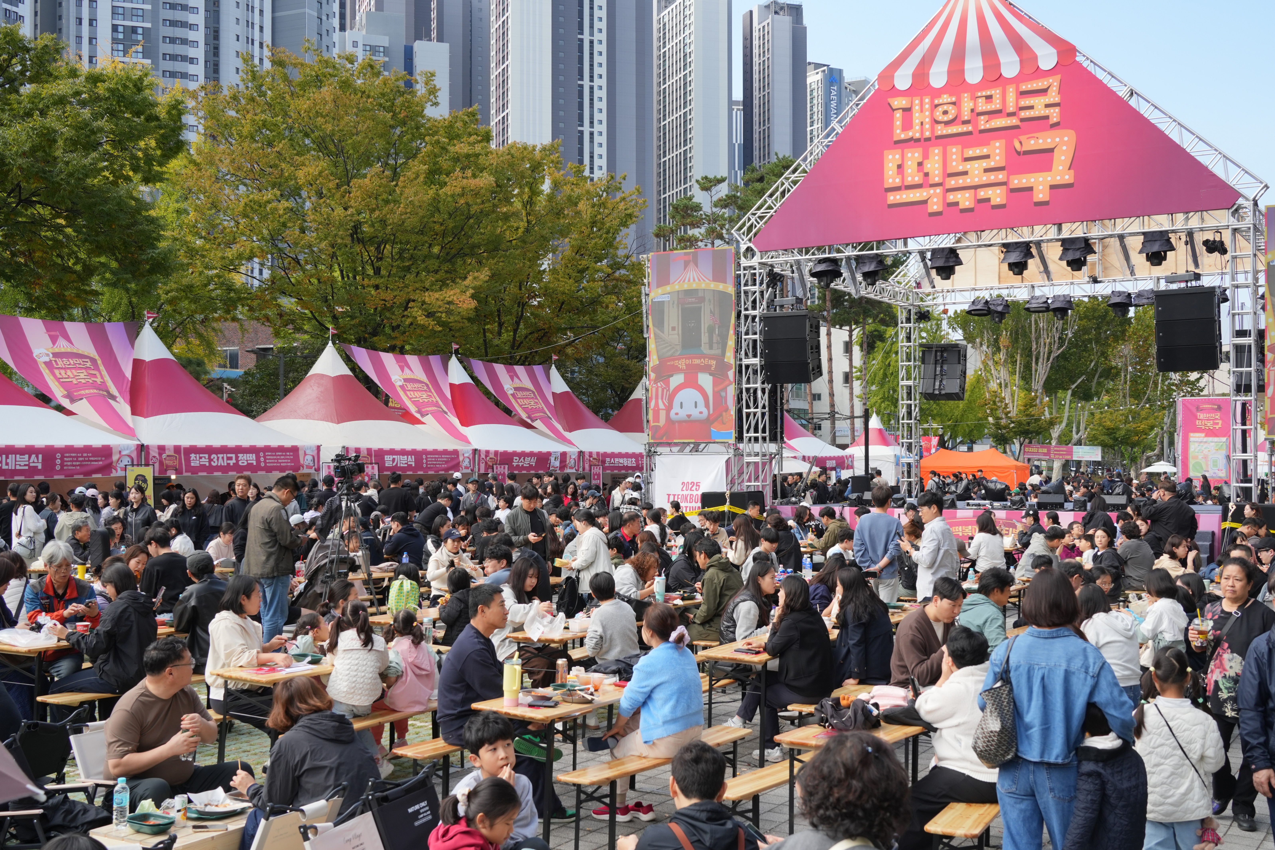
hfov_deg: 48.5
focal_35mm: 40
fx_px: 1417
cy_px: 425
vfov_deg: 33.4
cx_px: 638
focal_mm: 40
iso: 250
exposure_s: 1/200
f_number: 9
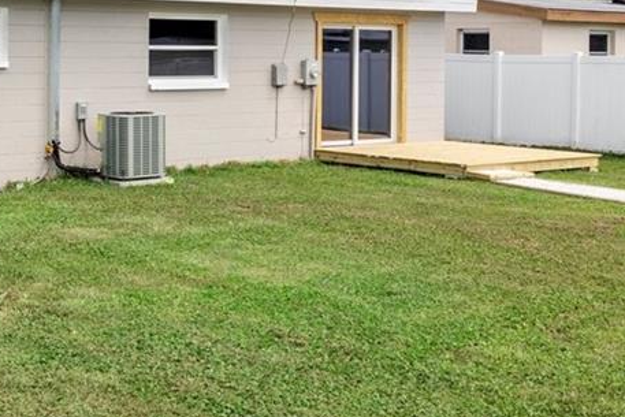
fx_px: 1094
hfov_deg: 31.9
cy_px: 115
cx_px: 286
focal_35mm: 63
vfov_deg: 21.4
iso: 320
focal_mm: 18
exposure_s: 1/100
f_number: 9
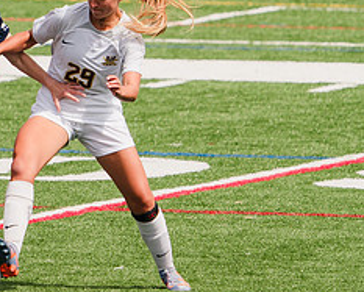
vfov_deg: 1.1
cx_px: 31
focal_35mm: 1419
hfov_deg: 1.4
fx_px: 15306
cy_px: 107
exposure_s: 1/1600
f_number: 6.3
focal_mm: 470
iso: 250
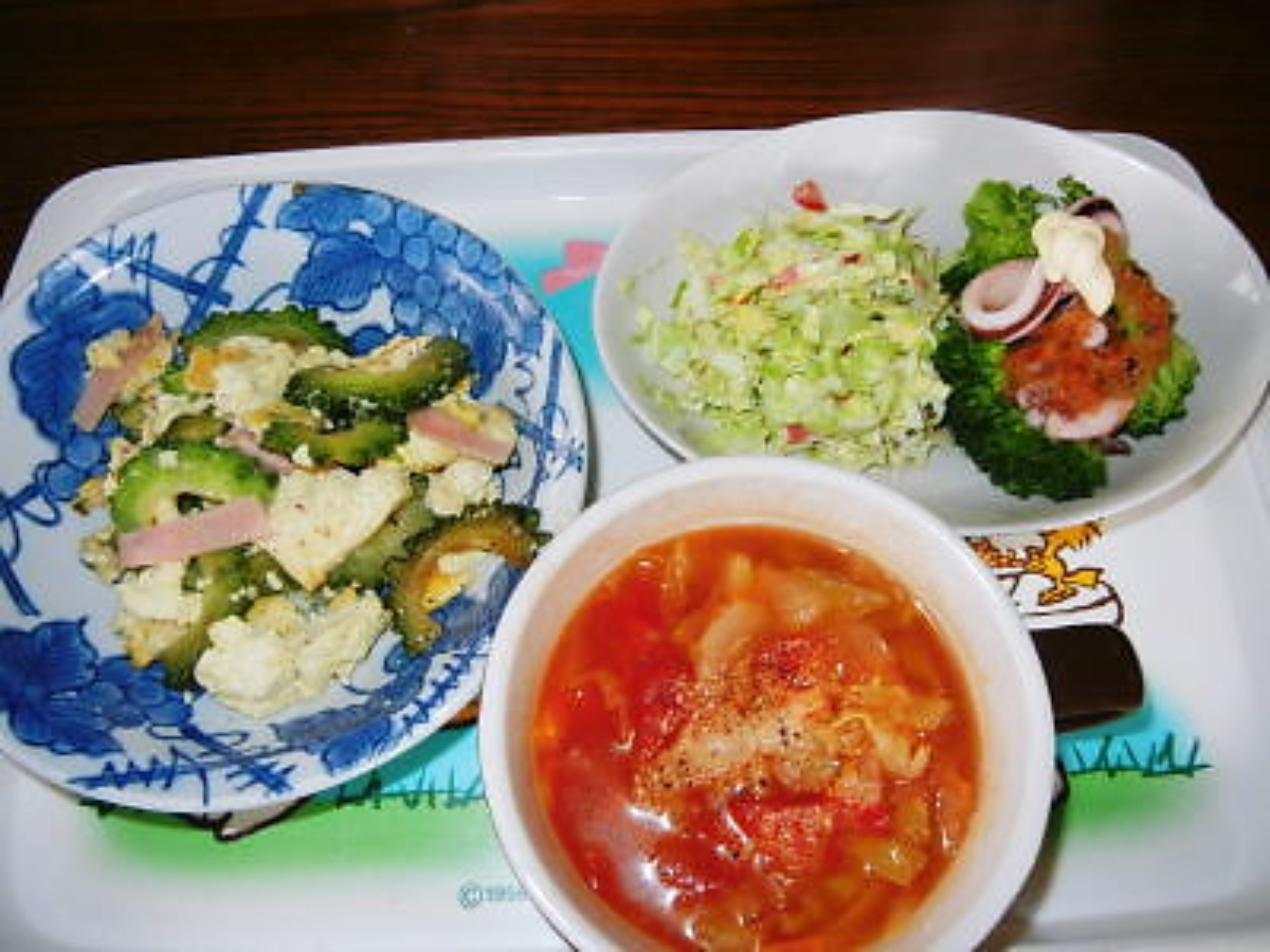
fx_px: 1101
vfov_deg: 46.8
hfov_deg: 60.0
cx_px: 635
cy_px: 476
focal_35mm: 30
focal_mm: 5.4
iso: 200
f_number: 3.5
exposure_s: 1/30
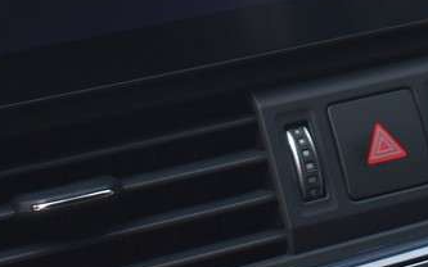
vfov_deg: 7.2
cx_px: 338
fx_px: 2088
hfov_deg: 11.7
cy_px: -128
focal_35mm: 179
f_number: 4.8
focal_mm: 38
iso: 400
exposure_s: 1/60
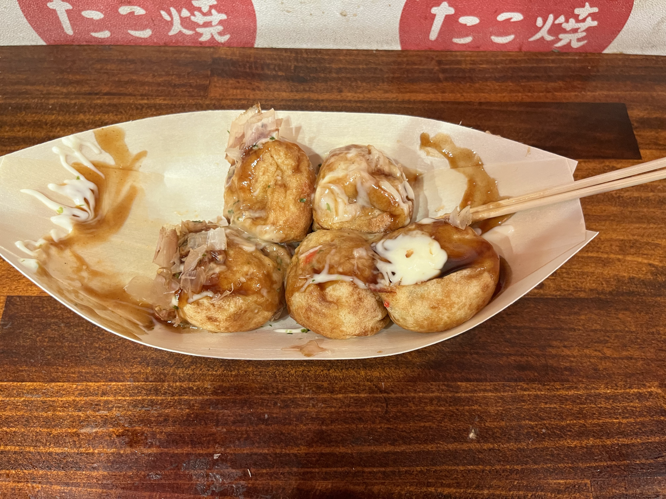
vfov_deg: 53.1
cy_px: 250
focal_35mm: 26
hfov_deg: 67.3
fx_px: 500
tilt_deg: -63.1
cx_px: 333
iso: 200
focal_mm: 5.1
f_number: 1.6
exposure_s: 1/60
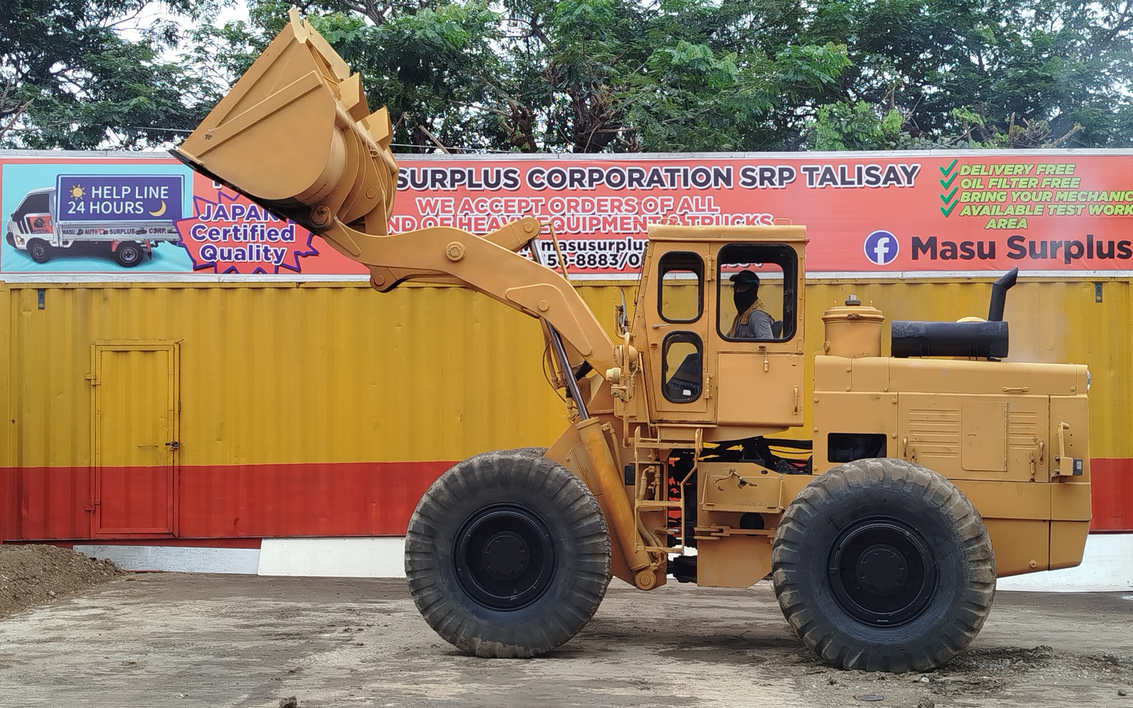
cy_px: 343
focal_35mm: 51
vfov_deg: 25.3
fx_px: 1575
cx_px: 566
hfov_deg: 39.6
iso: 50
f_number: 1.7
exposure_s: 1/206
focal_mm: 5.31
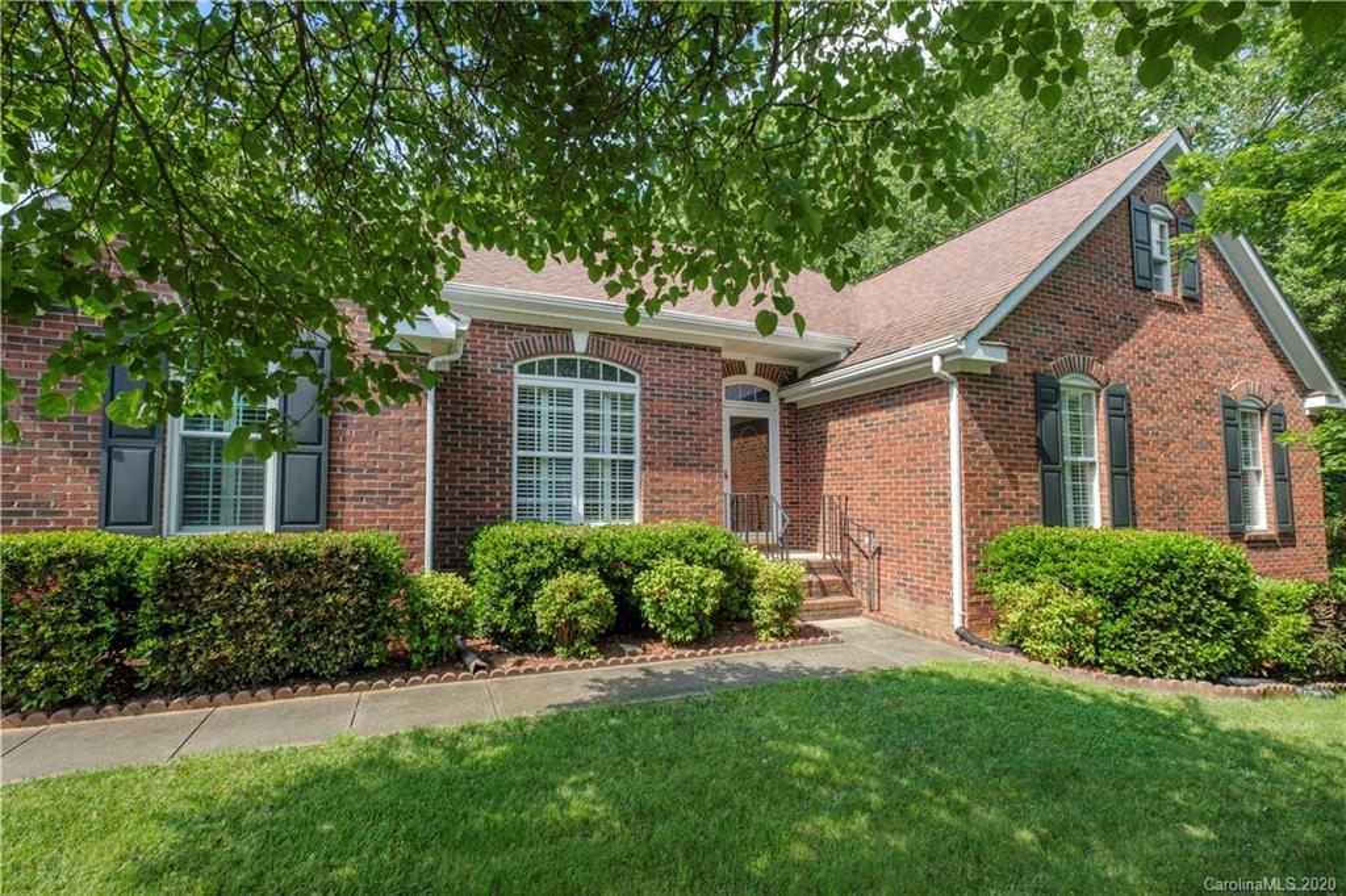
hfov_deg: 100.4
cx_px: 673
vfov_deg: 77.3
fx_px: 561
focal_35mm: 15
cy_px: 448
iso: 200
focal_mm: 10
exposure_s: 1/160
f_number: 8
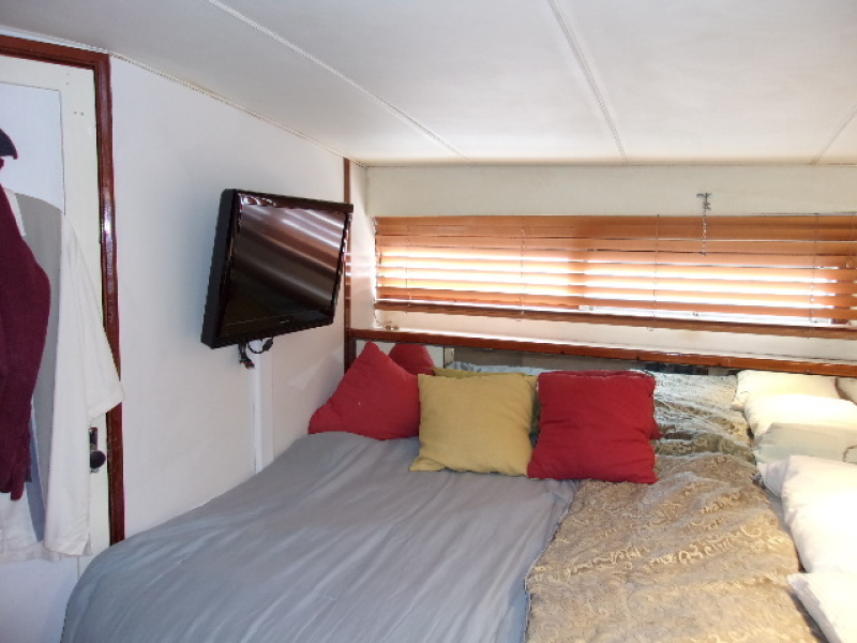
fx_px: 668
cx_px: 428
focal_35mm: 27
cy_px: 322
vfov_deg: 51.4
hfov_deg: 65.3
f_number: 3
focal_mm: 4.9
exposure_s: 1/34
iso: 200
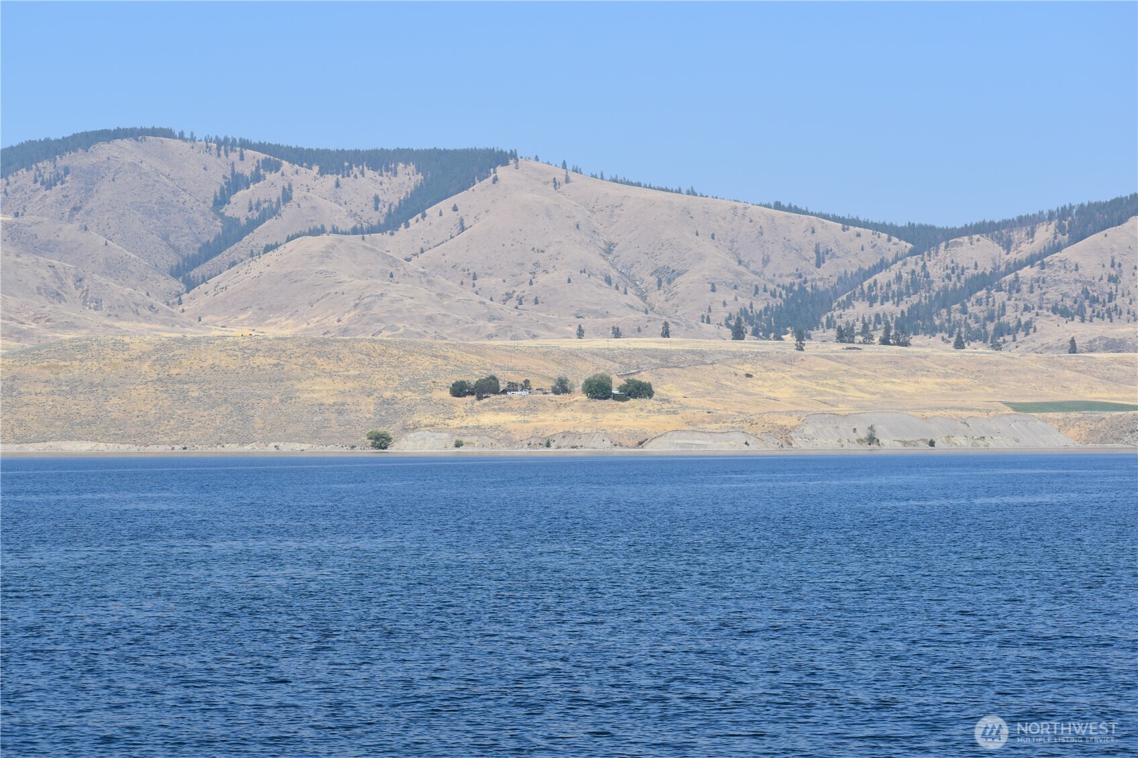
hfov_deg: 19.5
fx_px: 3319
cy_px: 379
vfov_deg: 13.0
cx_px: 569
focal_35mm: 105
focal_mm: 70
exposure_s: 1/500
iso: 125
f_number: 8
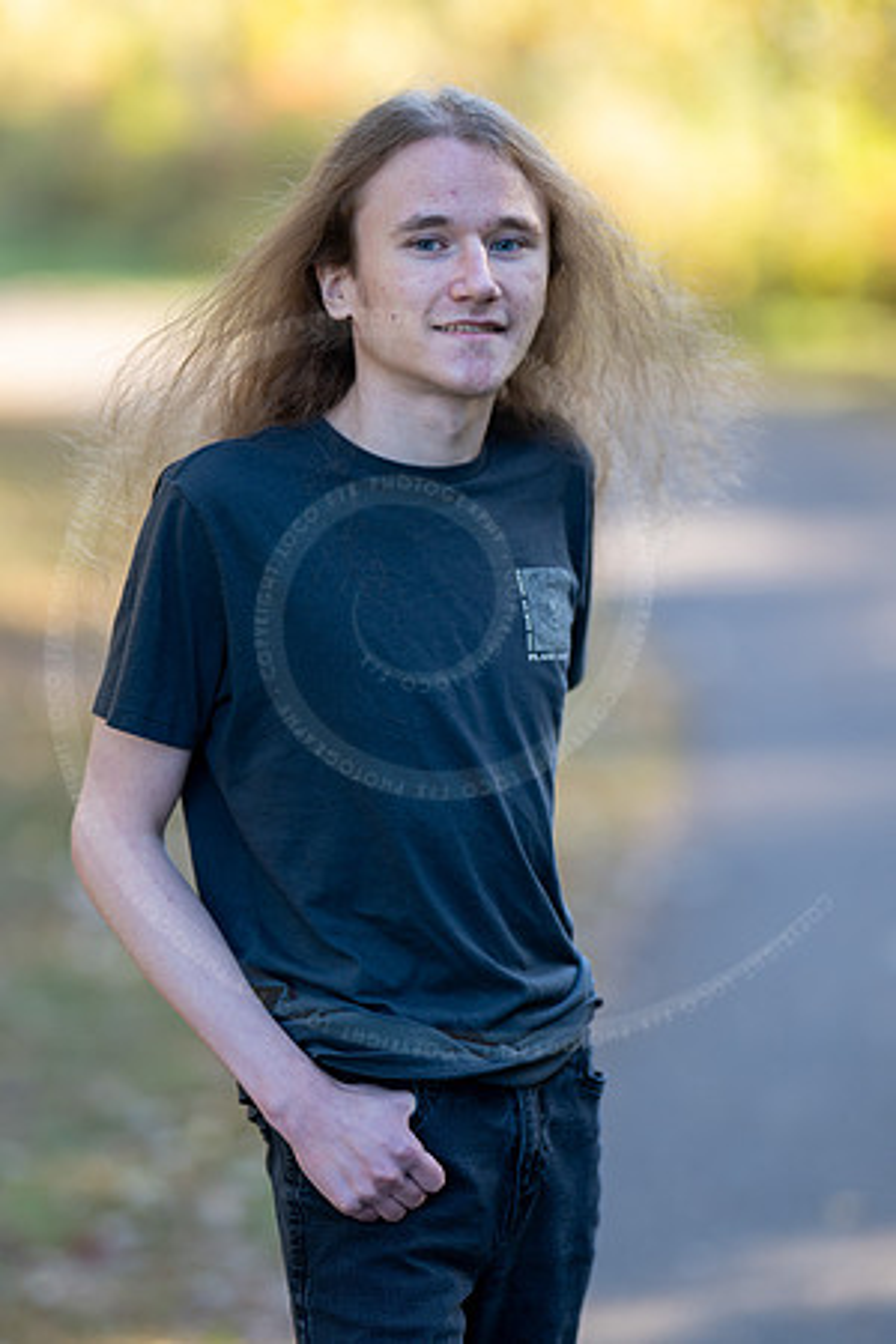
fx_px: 4741
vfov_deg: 16.1
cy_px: 672
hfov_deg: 10.8
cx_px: 448
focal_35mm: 127
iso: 200
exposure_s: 1/640
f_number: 1.2
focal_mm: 85
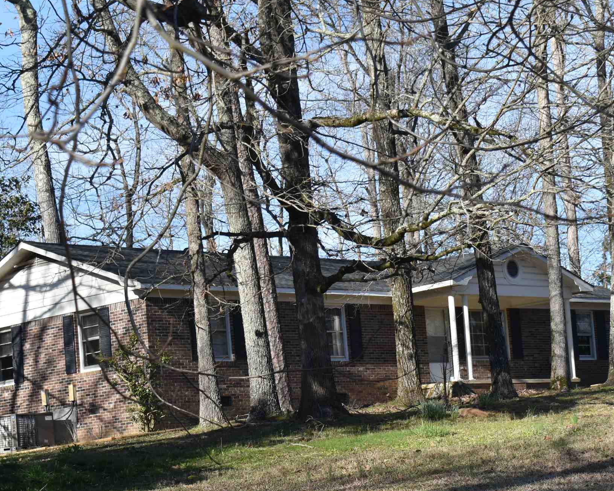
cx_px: 386
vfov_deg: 15.2
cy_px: 381
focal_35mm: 101
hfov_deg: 19.0
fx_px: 1836
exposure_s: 1/200
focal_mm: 38
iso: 100
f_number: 7.1
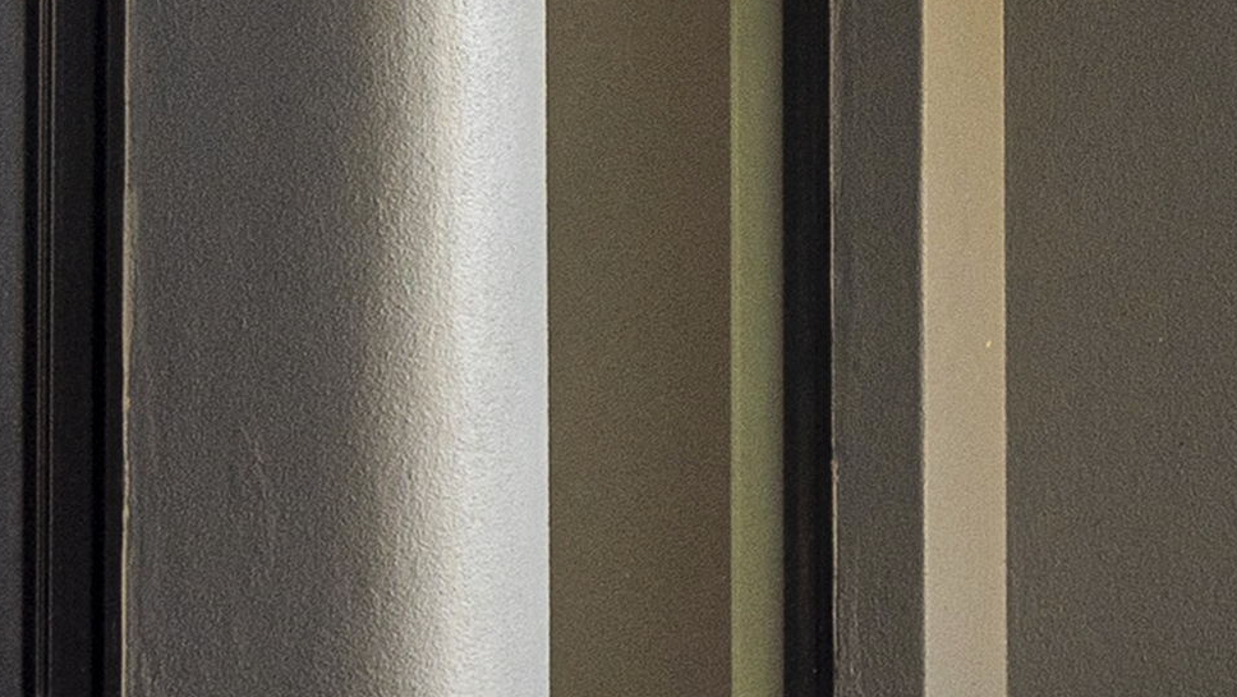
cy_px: 1739
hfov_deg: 13.9
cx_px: 3024
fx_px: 3412
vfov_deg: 10.0
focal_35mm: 104
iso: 100
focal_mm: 16
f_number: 10
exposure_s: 1/40
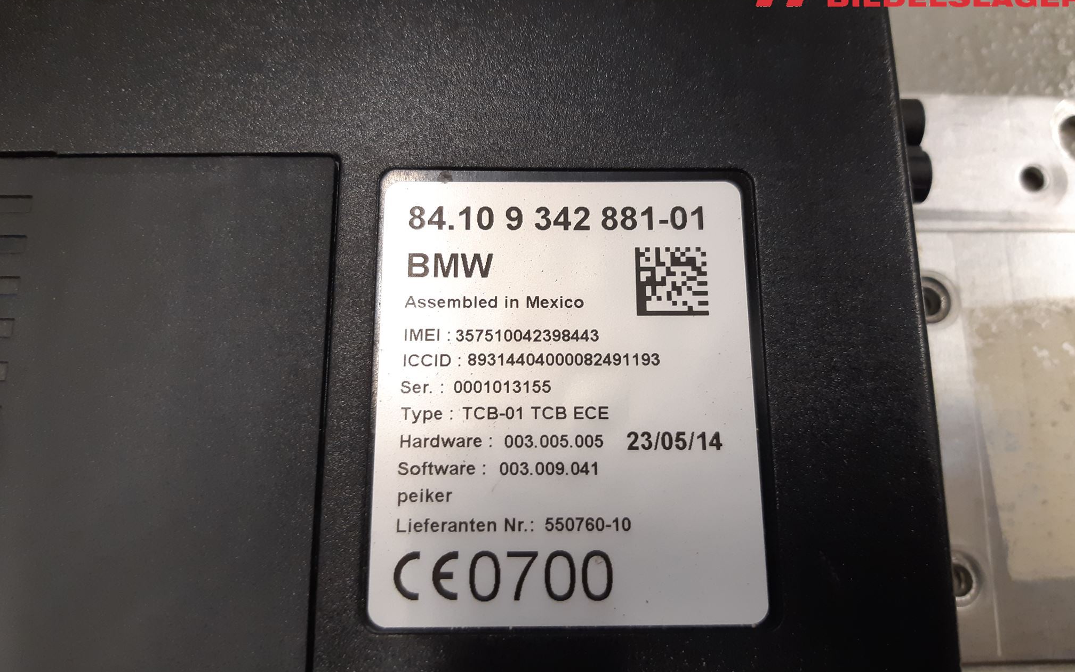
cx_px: 537
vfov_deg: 44.5
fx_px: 820
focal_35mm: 28
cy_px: 326
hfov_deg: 66.5
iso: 125
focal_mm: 3.93
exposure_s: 1/50
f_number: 1.7
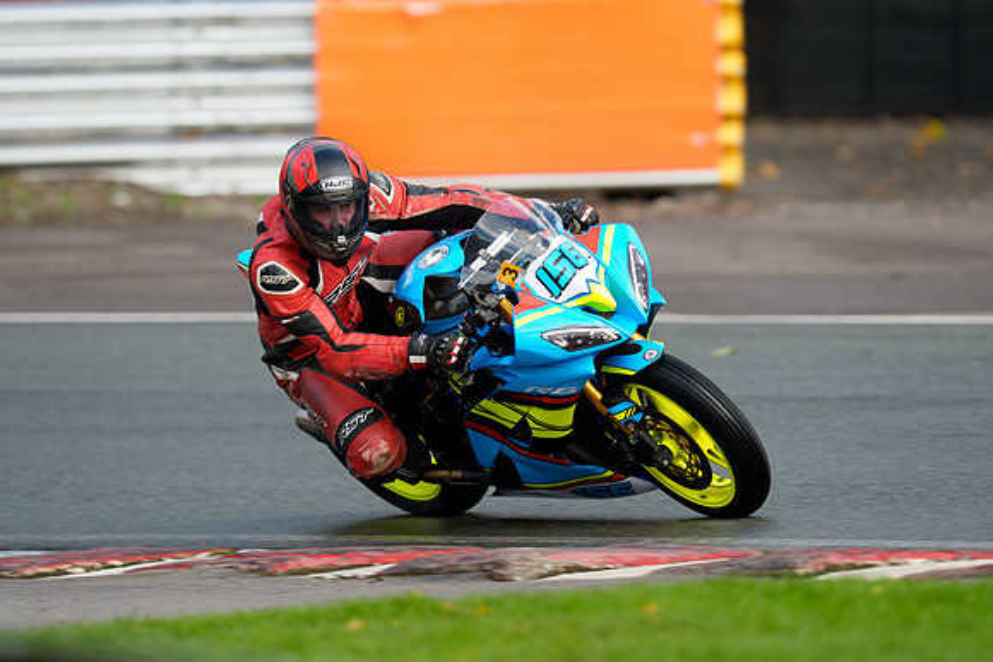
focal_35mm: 430
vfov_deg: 3.2
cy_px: 306
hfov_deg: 4.8
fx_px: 11858
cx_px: 496
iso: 160
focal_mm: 400
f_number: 4.5
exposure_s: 1/500
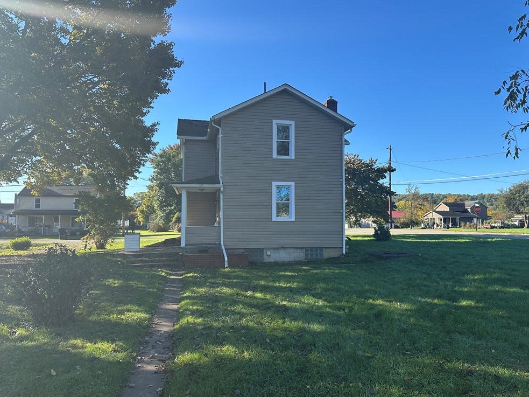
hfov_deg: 69.4
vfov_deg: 54.9
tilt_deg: +3.5
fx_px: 382
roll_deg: -0.2
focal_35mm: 25
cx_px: 268
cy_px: 197
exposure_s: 1/1916
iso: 80
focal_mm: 6.86
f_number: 1.78
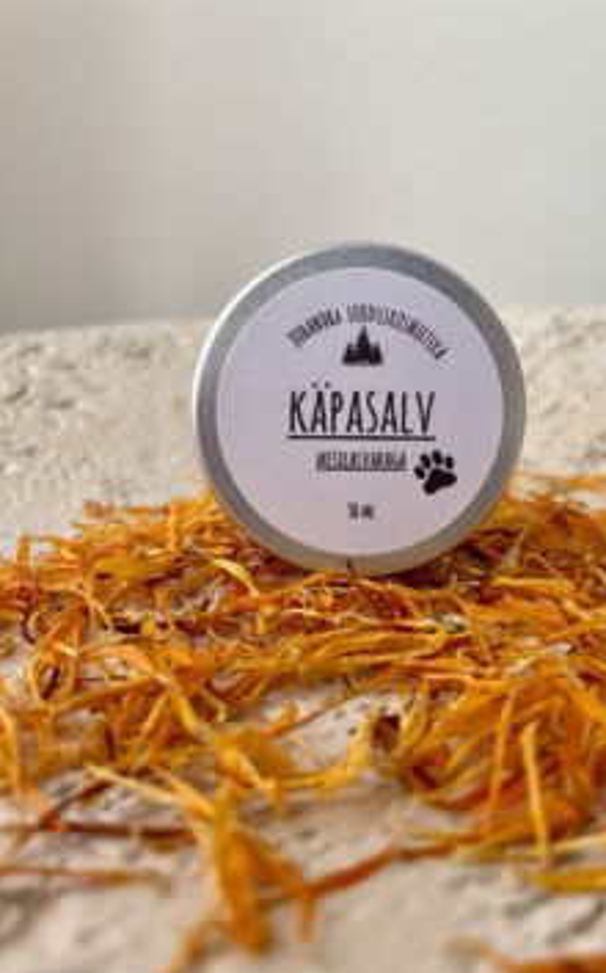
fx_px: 741
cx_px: 365
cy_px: 488
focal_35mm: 28
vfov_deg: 66.5
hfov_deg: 44.2
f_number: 1.6
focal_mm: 4.2
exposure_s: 1/161
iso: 32
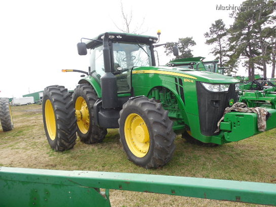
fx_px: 199
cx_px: 138
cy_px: 104
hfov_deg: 69.4
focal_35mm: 25
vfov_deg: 54.9
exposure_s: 1/250
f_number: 3.3
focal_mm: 4.5
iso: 125
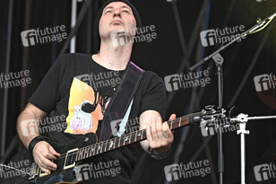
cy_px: 103
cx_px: 110
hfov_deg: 17.5
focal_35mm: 117
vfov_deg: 11.7
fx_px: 896
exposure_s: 1/400
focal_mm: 80
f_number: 2.8
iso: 320
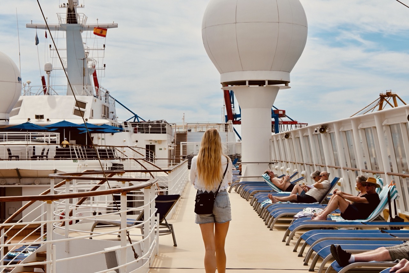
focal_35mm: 75
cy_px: 136
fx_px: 852
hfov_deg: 27.0
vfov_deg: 18.2
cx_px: 204
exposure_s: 1/500
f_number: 9
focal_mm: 50
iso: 100
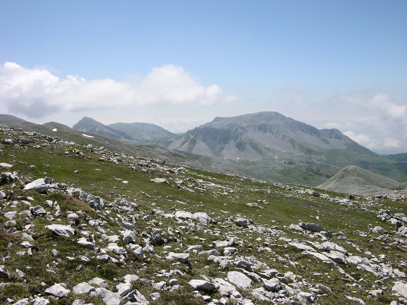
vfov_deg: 40.7
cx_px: 204
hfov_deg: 52.6
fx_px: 412
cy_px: 152
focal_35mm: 35
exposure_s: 1/218
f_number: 8
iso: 50
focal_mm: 8.9
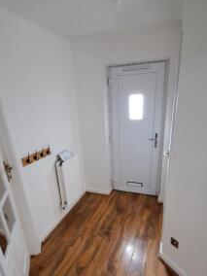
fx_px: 159
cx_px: 105
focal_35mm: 20
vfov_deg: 80.5
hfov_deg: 66.0
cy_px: 170
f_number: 2.2
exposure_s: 1/50
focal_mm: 1.74
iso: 125
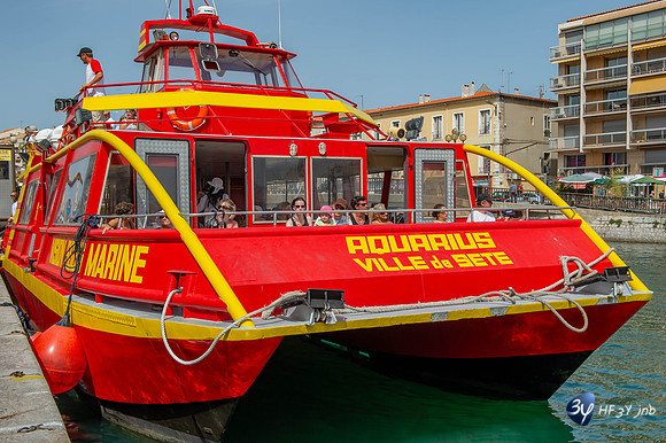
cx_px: 333
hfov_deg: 50.7
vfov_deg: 35.0
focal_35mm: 38
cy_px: 222
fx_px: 703
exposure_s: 1/250
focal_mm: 38
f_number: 8
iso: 100
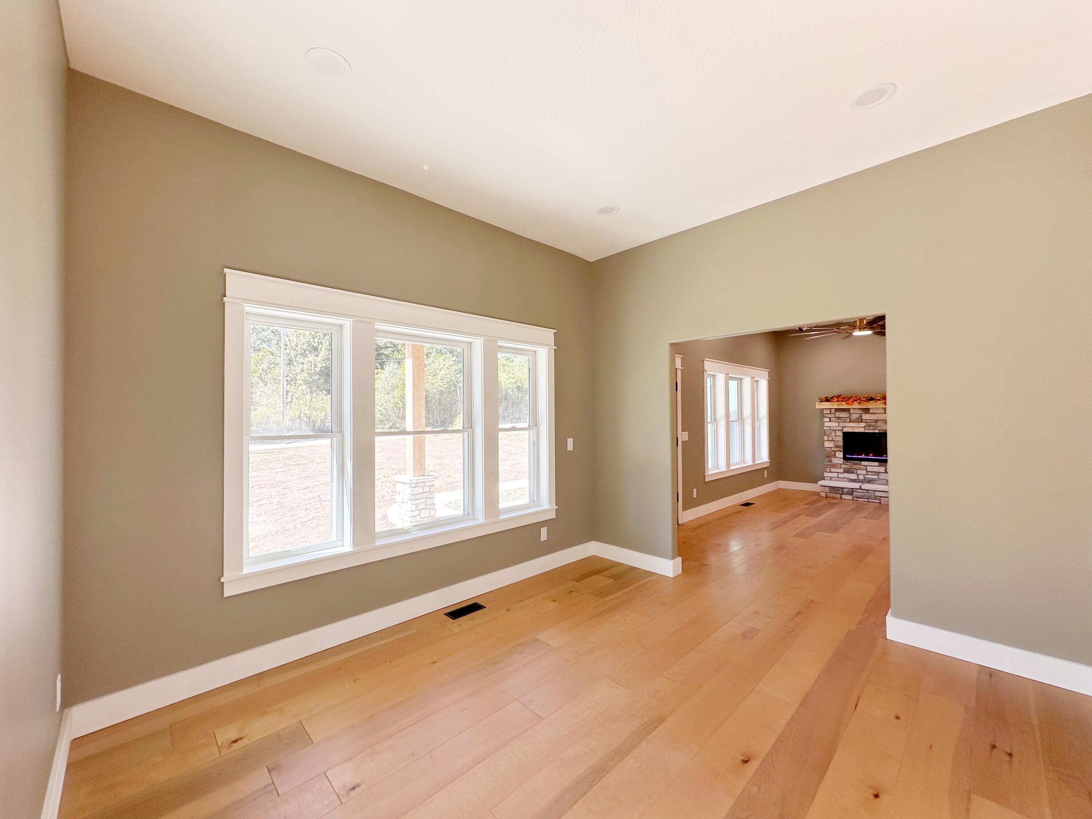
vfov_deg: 85.7
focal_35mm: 14
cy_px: 410
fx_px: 442
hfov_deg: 102.1
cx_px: 546
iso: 50
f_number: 2.2
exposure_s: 1/99
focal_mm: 2.22
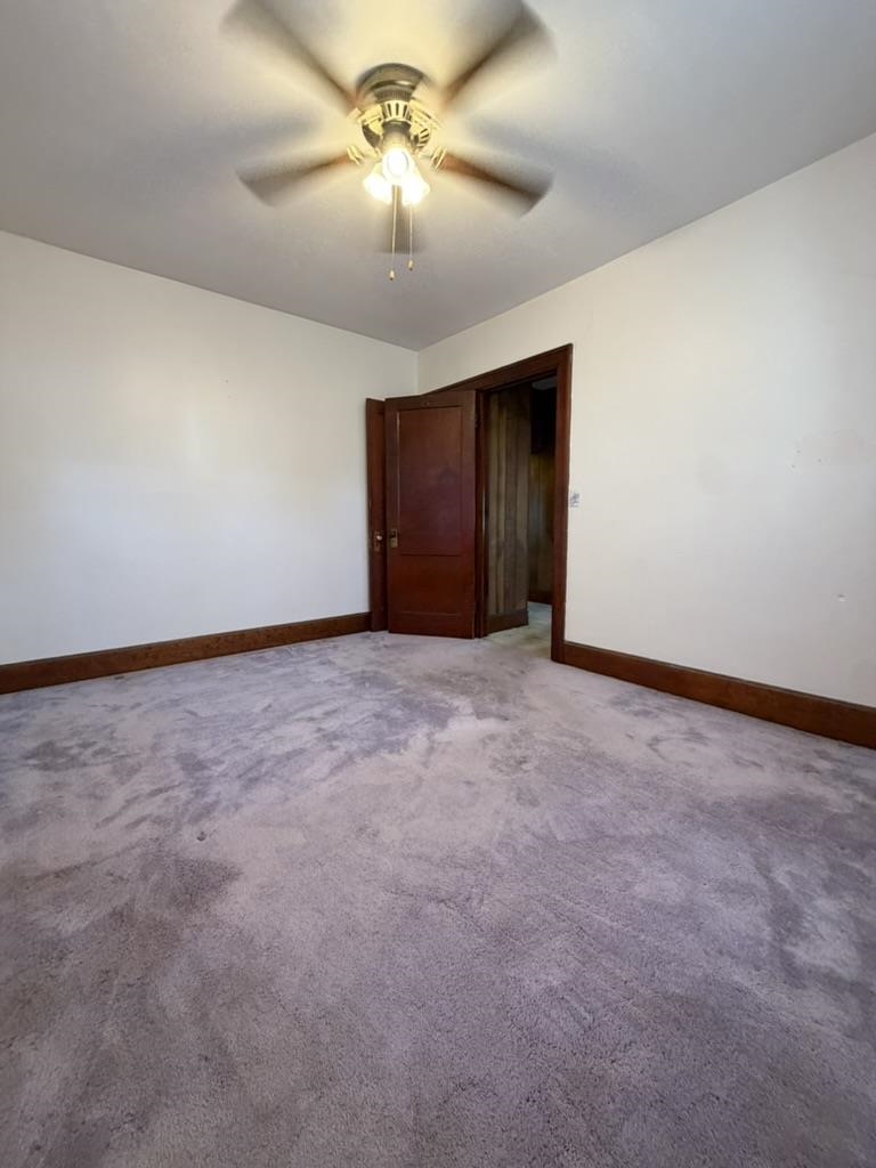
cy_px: 584
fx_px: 472
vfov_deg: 102.1
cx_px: 438
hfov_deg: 85.7
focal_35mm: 14
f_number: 2.2
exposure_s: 1/60
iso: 320
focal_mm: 2.22
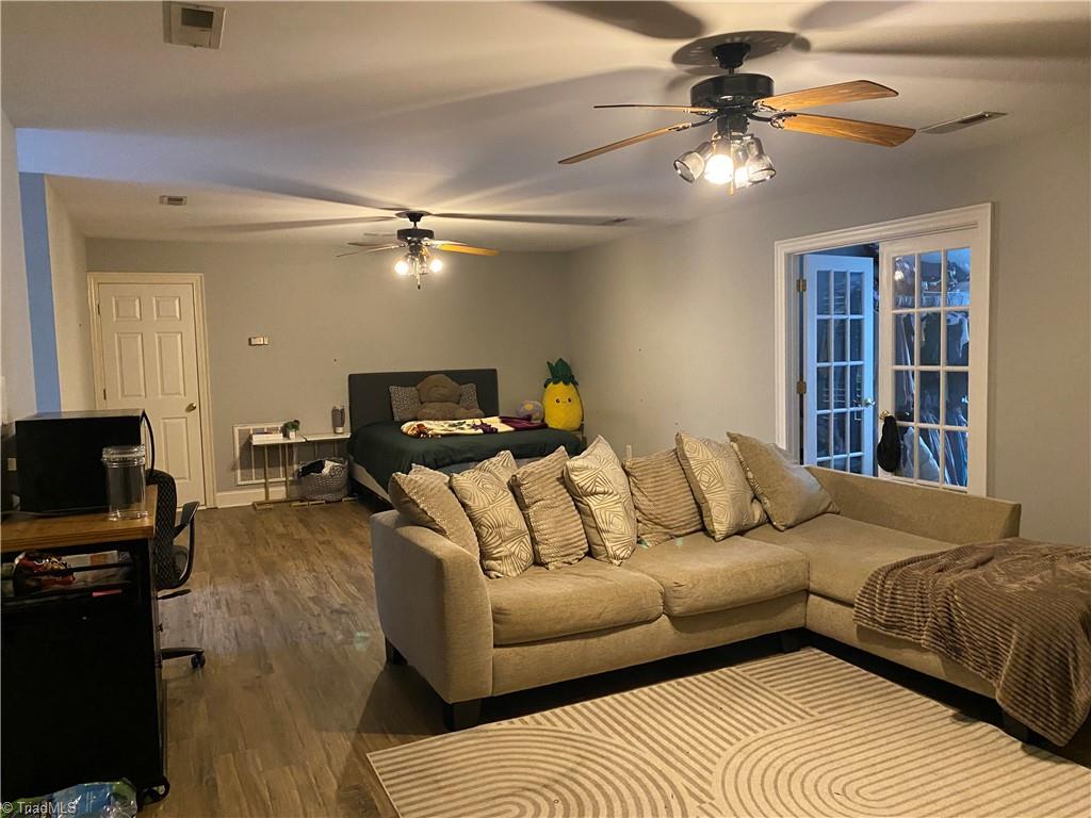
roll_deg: +1.2
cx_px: 546
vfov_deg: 53.1
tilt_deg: -4.7
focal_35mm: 26
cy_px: 409
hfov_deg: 67.3
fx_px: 819
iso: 640
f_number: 1.8
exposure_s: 1/30
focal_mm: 4.25
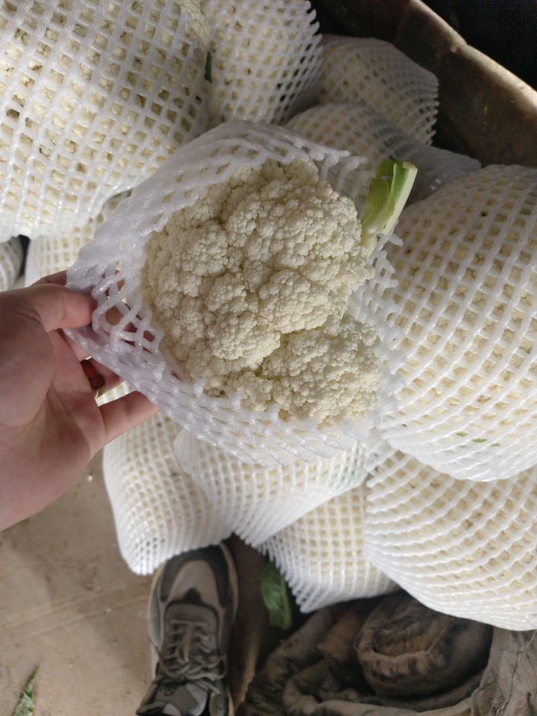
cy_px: 358
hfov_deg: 58.9
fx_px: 476
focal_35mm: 23
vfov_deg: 73.9
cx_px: 268
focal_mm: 5.5
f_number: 1.88
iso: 72
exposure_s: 1/100
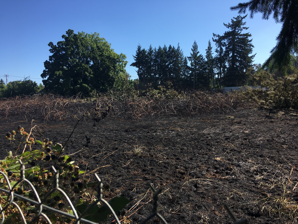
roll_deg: +1.4
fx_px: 250
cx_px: 149
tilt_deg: -2.9
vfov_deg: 48.2
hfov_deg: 61.7
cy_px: 112
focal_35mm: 29
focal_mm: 4.15
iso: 25
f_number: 2.2
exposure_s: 1/950
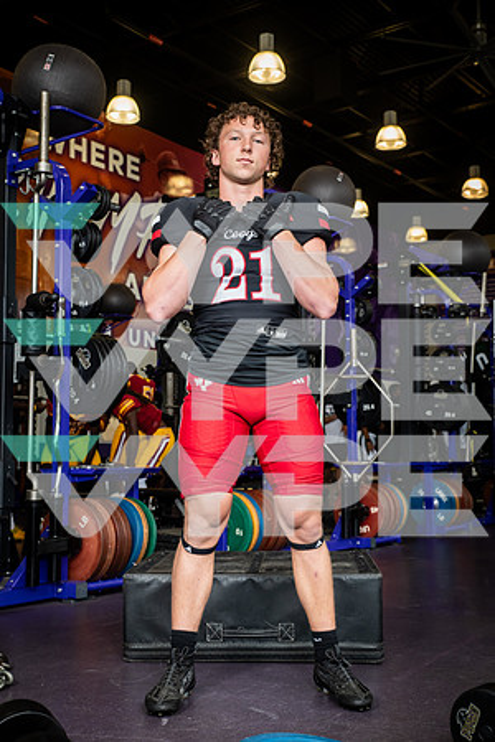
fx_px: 949
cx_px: 248
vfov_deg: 42.7
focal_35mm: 46
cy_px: 371
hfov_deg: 29.2
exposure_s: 1/250
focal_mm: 46
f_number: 5.6
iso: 500
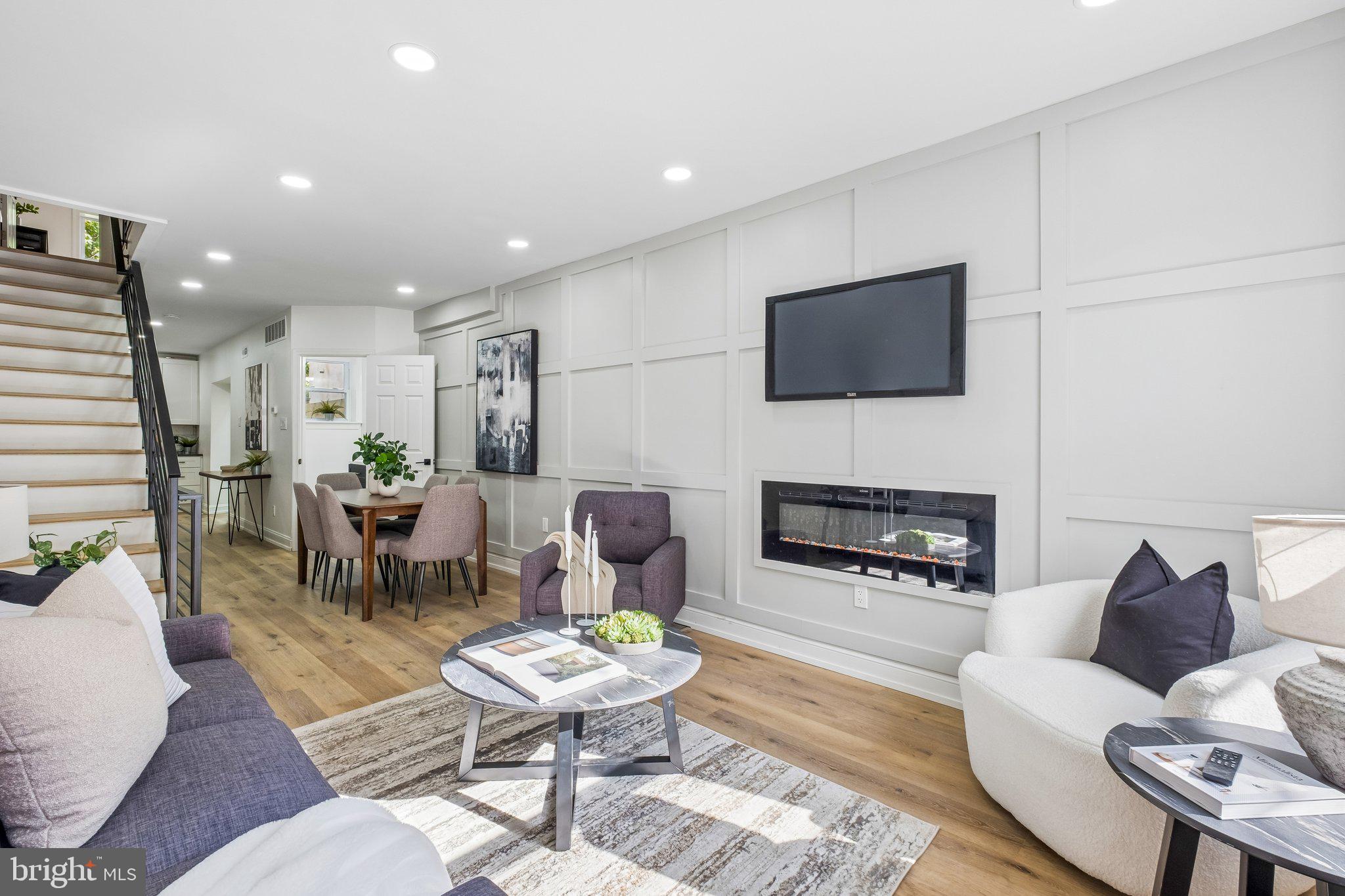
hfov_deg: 100.4
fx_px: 560
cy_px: 448
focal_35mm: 15
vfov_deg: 77.3
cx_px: 672
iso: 250
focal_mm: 10
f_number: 8
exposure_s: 1/30
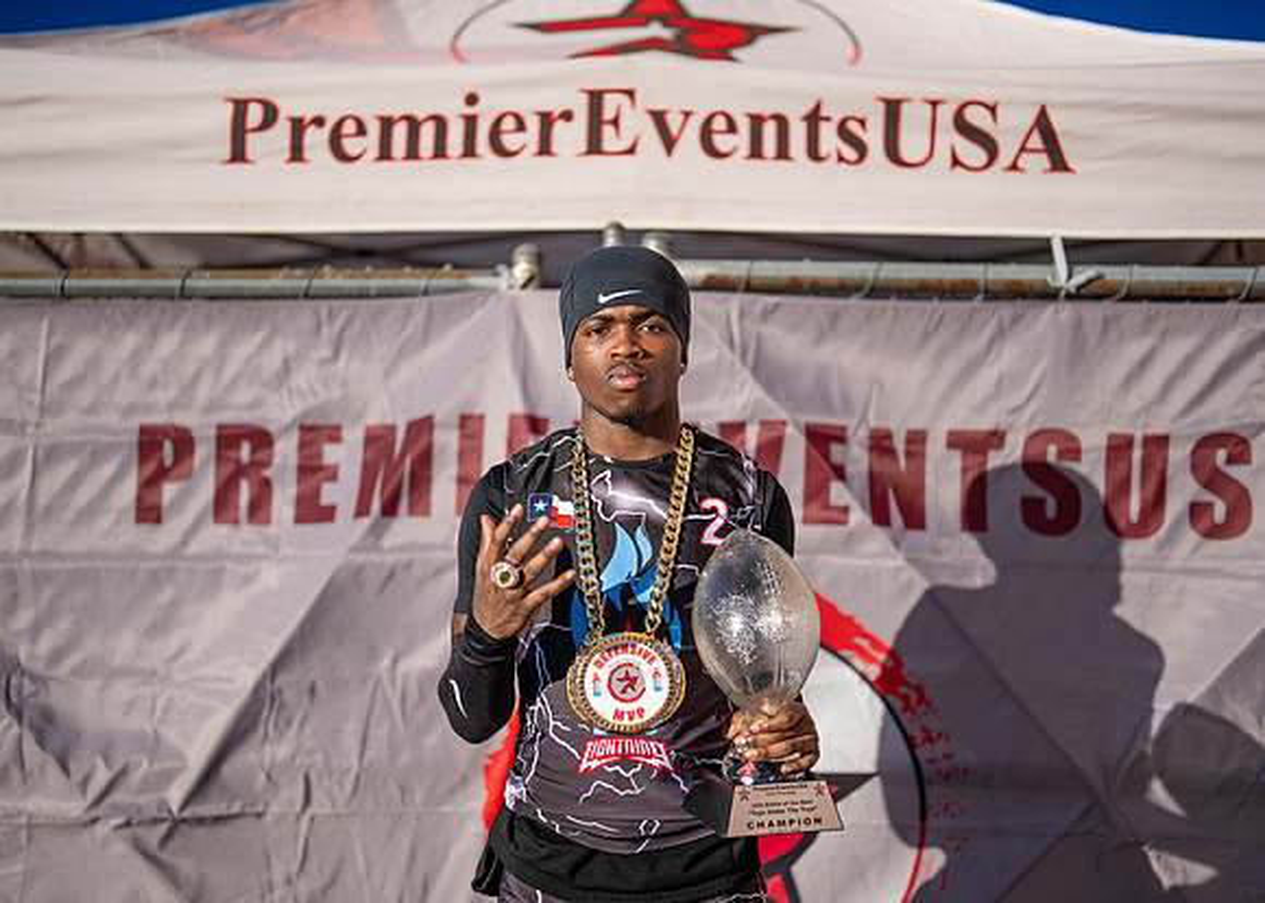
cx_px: 617
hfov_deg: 34.7
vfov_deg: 25.2
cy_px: 469
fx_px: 2023
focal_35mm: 56
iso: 100
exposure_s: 1/12800
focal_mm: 50
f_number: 1.2
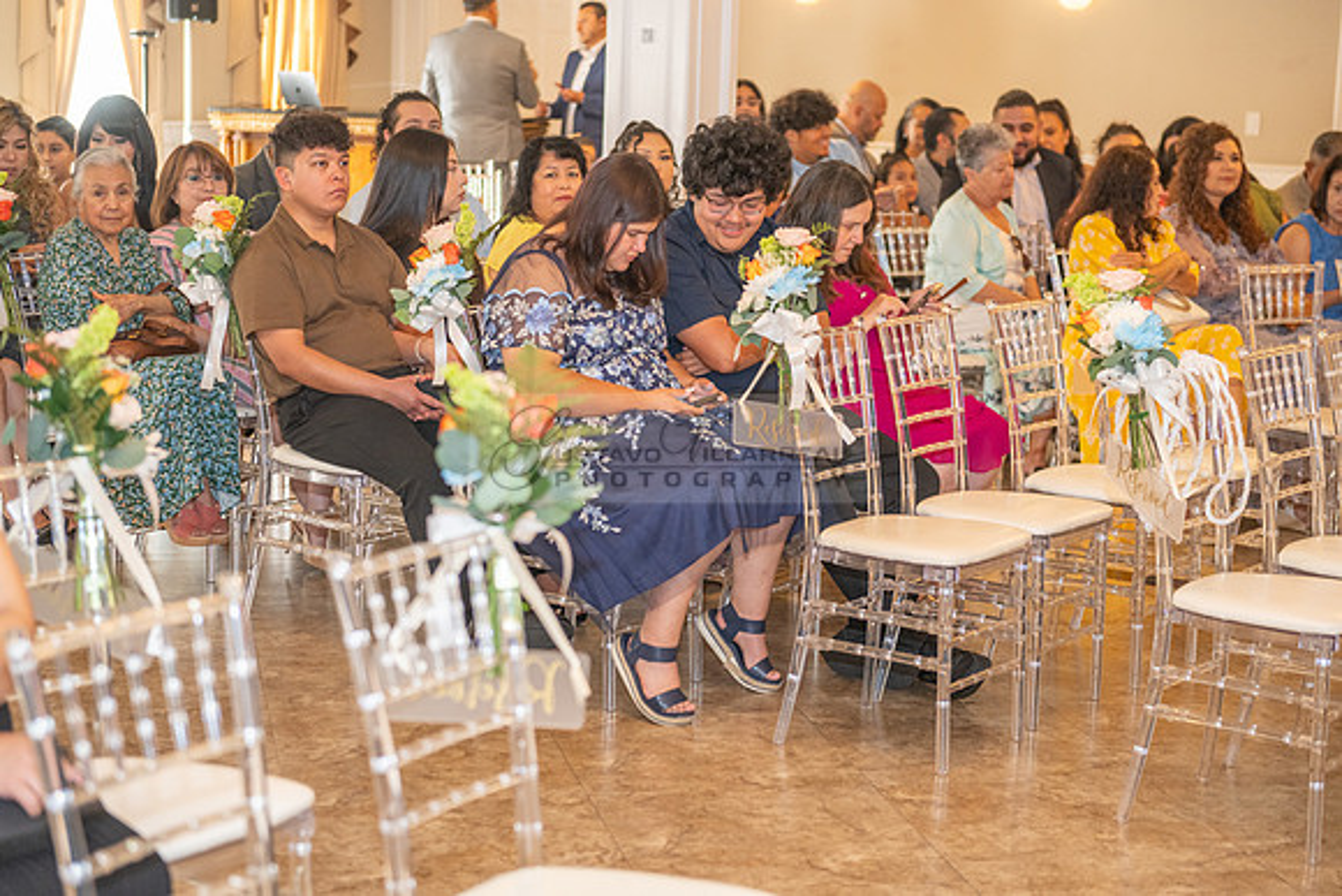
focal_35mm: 70
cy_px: 448
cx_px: 671
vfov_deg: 19.5
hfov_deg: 28.8
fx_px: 2610
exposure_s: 1/200
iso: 1250
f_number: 2.8
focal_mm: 70
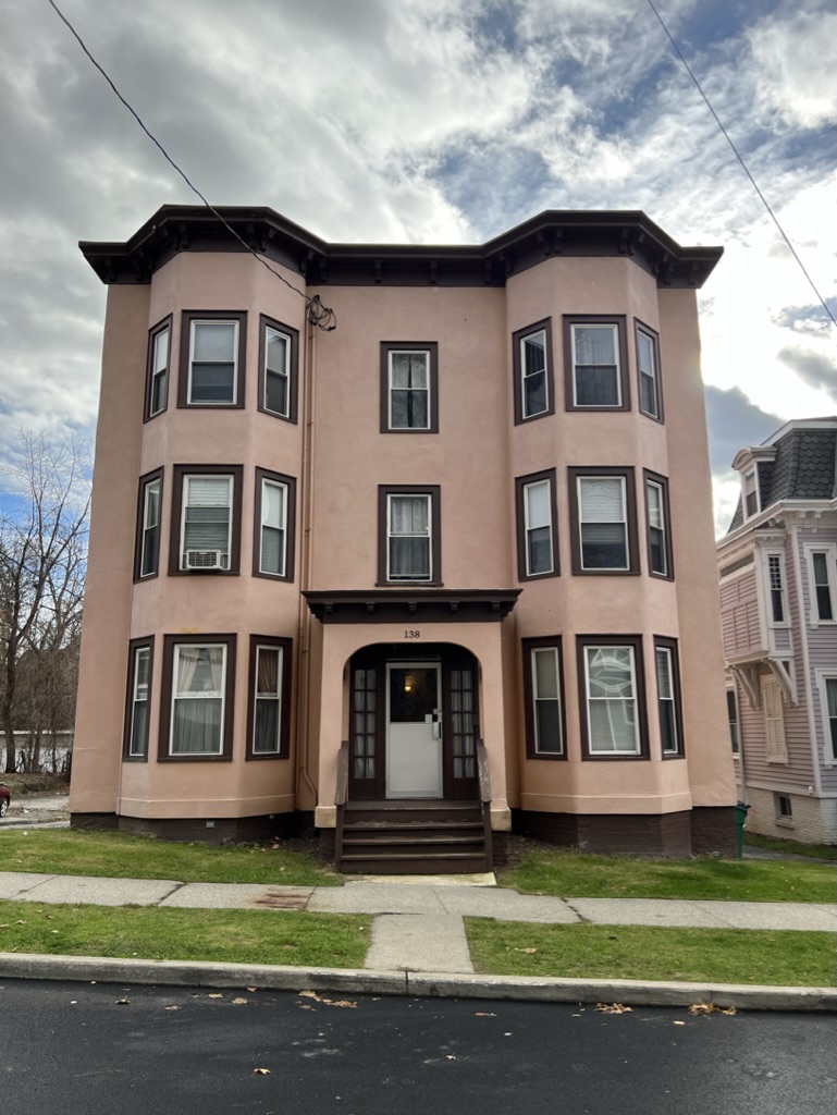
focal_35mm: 26
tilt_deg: +9.7
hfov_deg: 53.1
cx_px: 418
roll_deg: -0.2
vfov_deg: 67.3
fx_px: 838
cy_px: 558
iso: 50
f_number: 1.5
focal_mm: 5.7
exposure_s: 1/2632
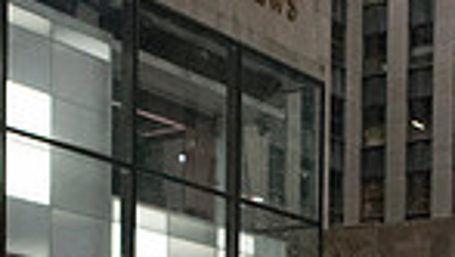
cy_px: 556
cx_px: 291
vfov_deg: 10.9
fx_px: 1195
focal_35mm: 99
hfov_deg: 21.5
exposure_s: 1/4000
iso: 10000
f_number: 2.8
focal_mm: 24
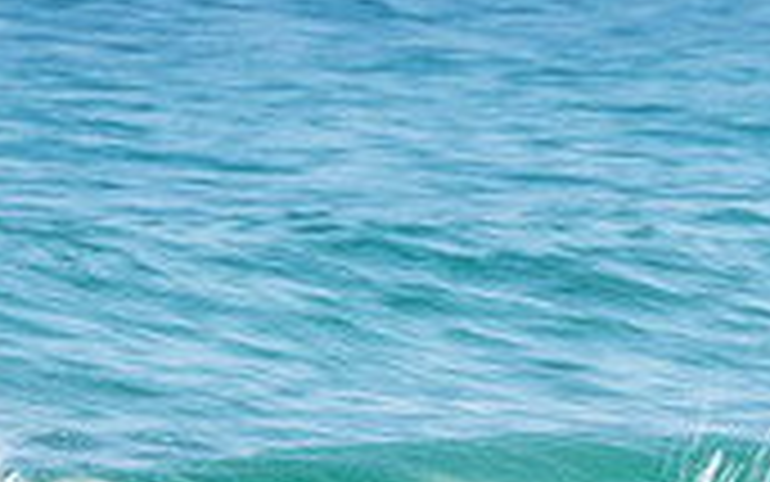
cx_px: 752
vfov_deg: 0.6
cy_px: 610
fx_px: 43537
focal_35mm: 2074
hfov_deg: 1.0
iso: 100
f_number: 20
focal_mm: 400
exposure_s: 1/30
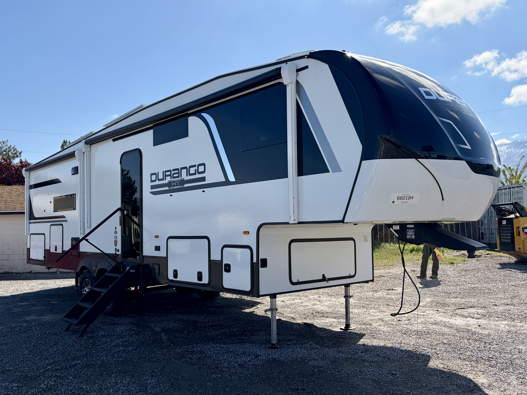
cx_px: 264
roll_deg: +1.1
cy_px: 198
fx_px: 396
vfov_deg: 53.1
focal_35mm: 26
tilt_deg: +3.0
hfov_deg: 67.3
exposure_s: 1/6329
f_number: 1.6
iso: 50
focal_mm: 5.96
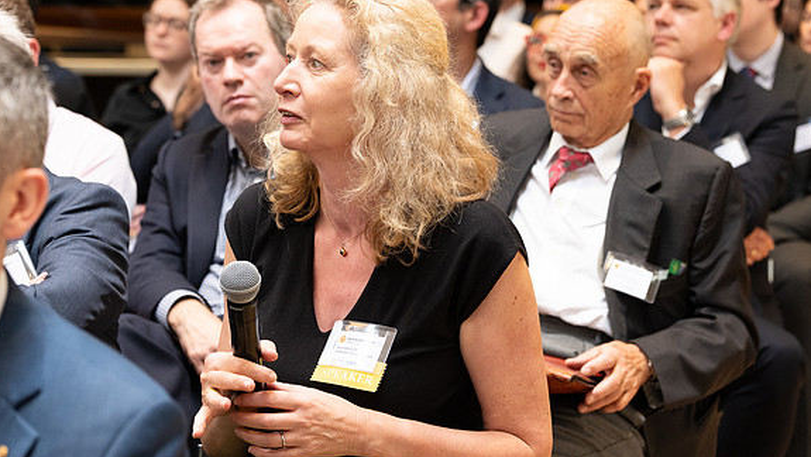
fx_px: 2280
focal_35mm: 106
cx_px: 405
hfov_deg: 20.2
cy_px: 204
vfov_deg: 11.4
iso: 2500
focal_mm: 100
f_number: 5
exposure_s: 1/320
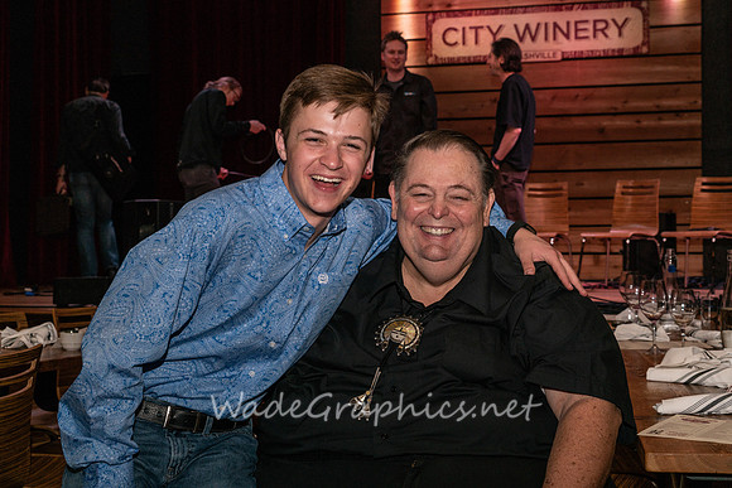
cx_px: 398
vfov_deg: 25.4
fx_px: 1083
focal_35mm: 53
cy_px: 223
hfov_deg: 37.3
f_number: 8
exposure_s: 1/100
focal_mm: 49
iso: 500
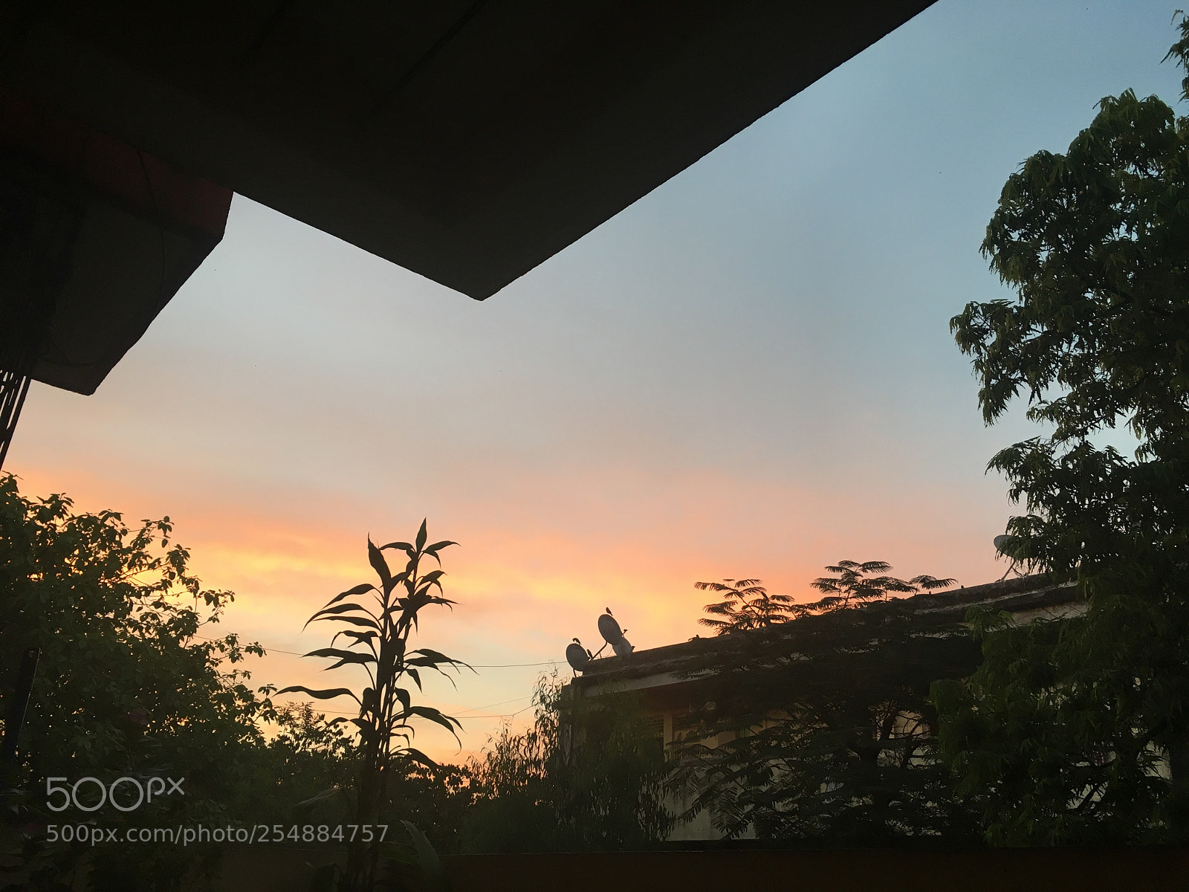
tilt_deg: +24.0
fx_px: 996
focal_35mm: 29
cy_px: 446
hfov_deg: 61.7
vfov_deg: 48.2
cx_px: 594
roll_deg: -2.8
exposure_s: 1/33
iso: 32
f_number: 2.2
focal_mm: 4.15
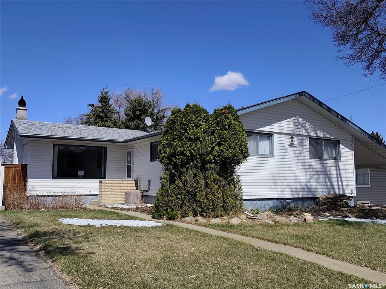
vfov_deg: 44.2
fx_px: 357
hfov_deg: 56.8
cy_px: 144
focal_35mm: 32
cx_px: 193
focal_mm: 6.19
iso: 50
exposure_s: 1/2723
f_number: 1.65
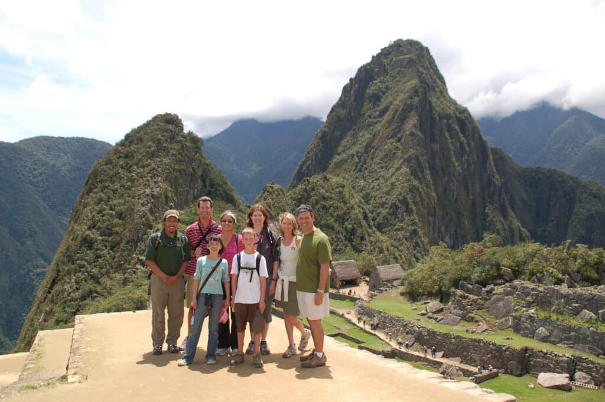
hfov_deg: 57.3
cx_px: 302
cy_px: 201
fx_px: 554
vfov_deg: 39.9
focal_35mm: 33
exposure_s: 1/500
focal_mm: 22
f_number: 6.3
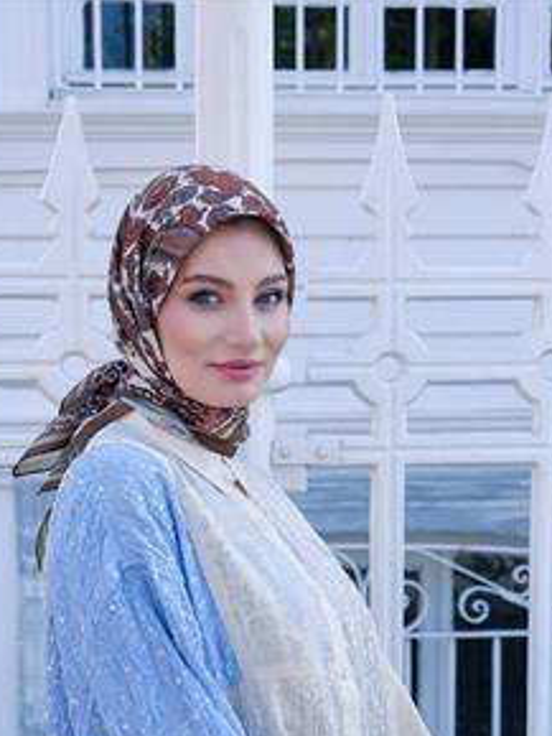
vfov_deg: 20.4
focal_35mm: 94
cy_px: 671
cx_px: 226
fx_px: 1997
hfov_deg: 15.7
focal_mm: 64.1
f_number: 7.1
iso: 320
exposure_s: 1/240
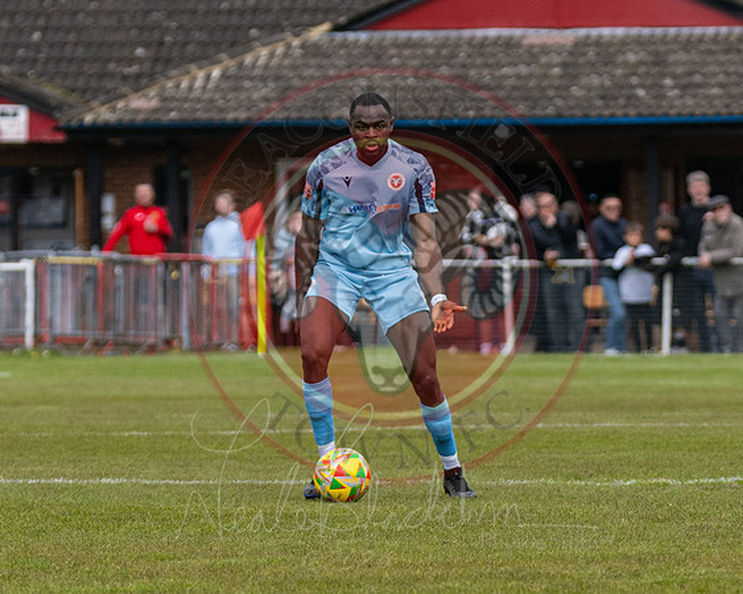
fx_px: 11882
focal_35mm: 541
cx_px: 452
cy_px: 518
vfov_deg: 2.9
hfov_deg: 3.6
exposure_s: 1/2500
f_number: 4
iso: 400
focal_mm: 170
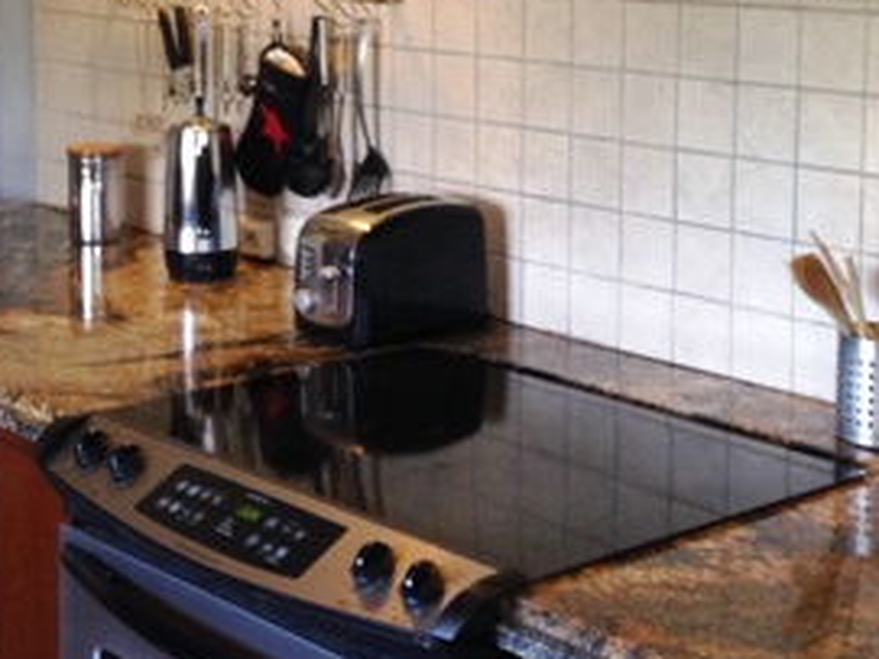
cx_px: 418
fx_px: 1980
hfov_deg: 25.0
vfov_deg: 18.8
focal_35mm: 78
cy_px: 159
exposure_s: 1/20
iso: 200
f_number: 2.4
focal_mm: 4.12
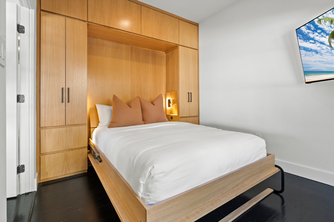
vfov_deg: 73.7
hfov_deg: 96.7
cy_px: 111
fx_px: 148
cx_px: 167
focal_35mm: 16
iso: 8000
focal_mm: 16
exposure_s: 1/30
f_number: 11
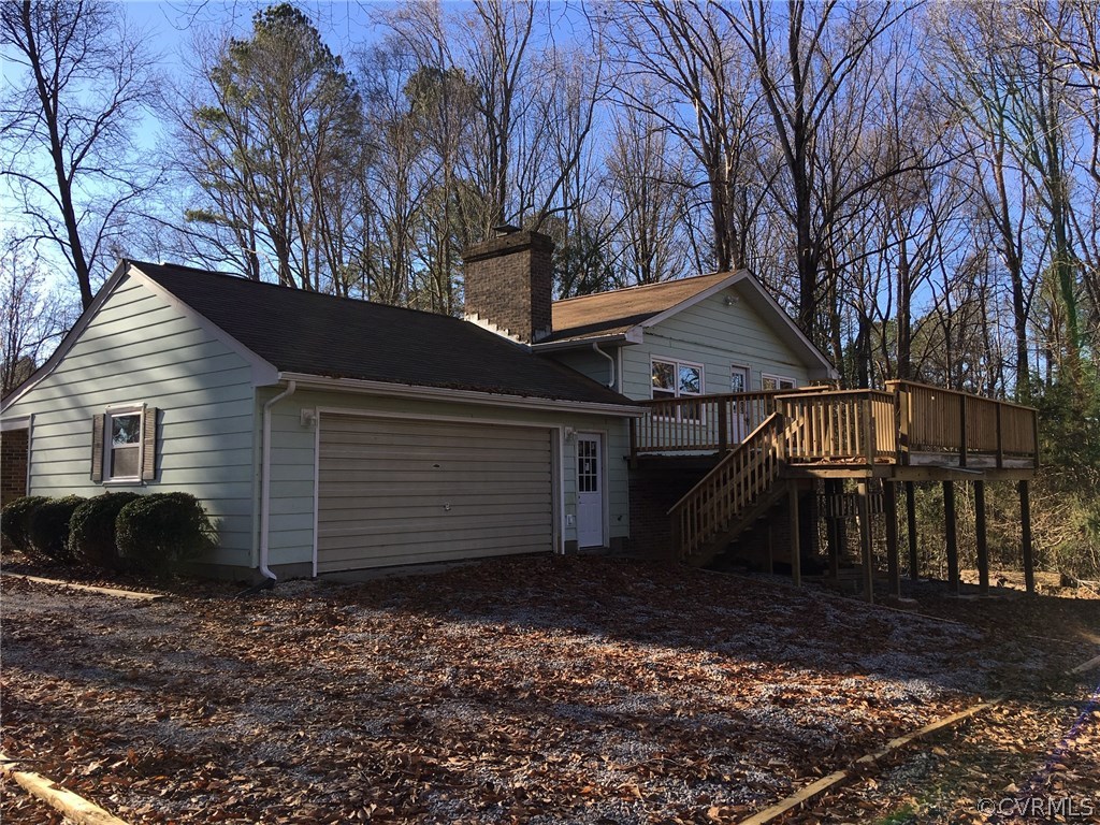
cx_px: 550
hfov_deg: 61.7
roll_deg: +0.9
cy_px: 412
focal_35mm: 29
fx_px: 922
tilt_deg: +5.3
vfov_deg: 48.2
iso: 25
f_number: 2.2
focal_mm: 4.15
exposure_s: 1/530
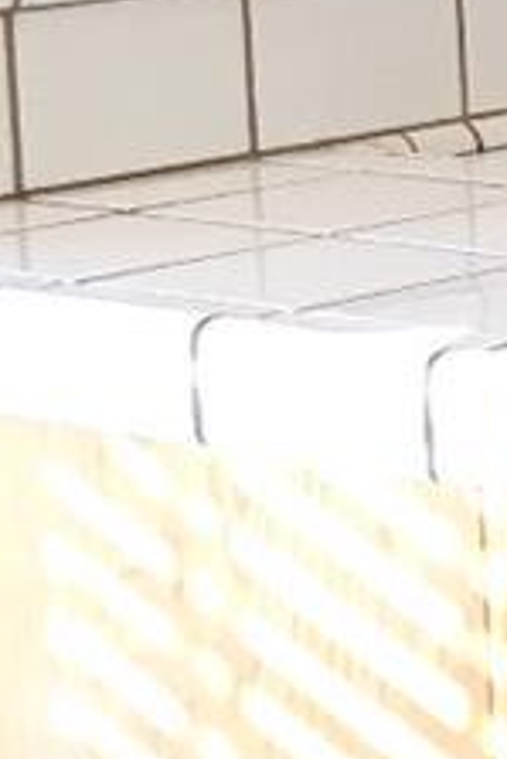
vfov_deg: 10.1
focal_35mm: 203
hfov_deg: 5.3
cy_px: 68
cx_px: 2491
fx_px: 4281
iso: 25
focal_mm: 4.15
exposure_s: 1/40
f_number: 2.2
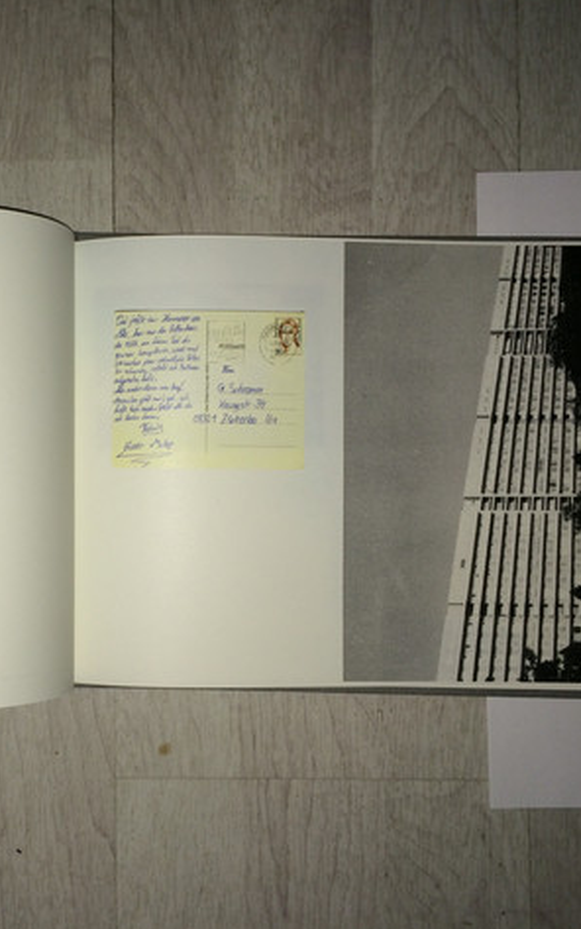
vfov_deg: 46.2
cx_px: 100
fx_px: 1088
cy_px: 467
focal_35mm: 43
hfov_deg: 29.1
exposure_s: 1/48
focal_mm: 4.12
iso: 32
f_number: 2.2
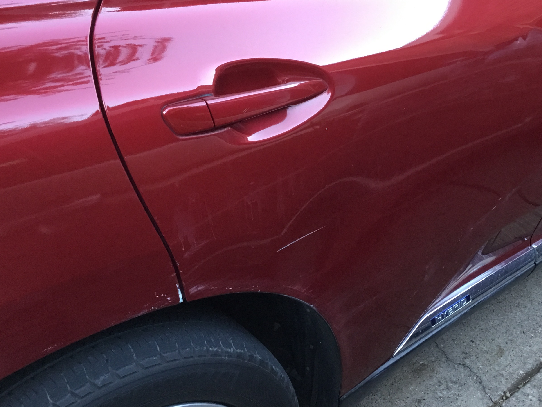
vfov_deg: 34.2
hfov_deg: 44.3
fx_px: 658
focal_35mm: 42
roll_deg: -7.2
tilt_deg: -20.7
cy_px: 163
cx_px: 347
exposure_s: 1/30
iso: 80
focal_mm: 3.3
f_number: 2.4
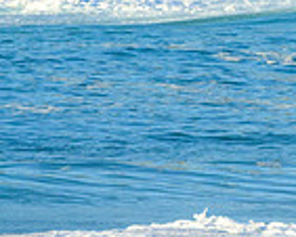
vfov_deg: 0.7
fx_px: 18585
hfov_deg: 0.9
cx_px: 622
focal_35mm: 2120
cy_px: -4
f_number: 9
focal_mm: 400
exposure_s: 1/2000
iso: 1000
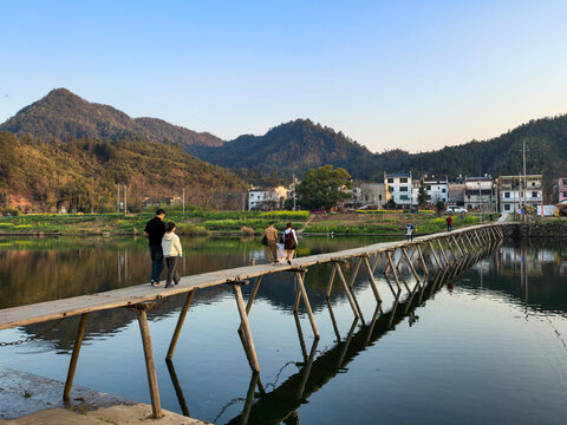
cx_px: 284
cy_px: 212
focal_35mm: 32
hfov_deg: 56.8
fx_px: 524
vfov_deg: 44.2
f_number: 2
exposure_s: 1/400
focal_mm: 6.98
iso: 50
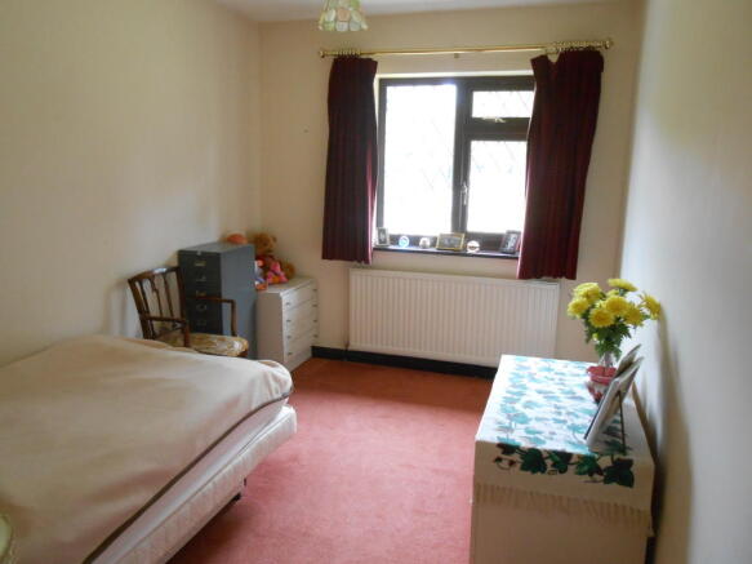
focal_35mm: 26
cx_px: 376
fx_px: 565
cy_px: 282
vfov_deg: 53.0
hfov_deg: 67.3
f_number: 3.5
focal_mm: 4.6
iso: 400
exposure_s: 1/30
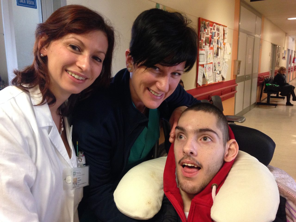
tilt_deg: -10.2
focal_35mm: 33
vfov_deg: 42.9
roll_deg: +0.5
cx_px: 148
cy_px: 111
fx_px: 282
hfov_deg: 55.4
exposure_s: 1/20
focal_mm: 4.12
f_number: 2.4
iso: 250
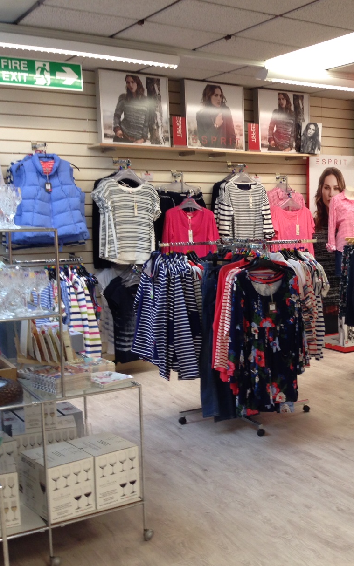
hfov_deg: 26.1
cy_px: 284
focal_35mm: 47
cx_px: 348
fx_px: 726
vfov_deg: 42.7
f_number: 2.4
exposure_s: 1/20
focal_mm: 4.12
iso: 64
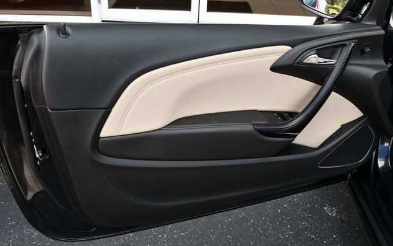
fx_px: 396
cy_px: 120
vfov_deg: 34.4
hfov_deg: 52.7
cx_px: 196
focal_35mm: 37
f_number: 5.6
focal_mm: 18
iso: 360
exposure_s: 1/250
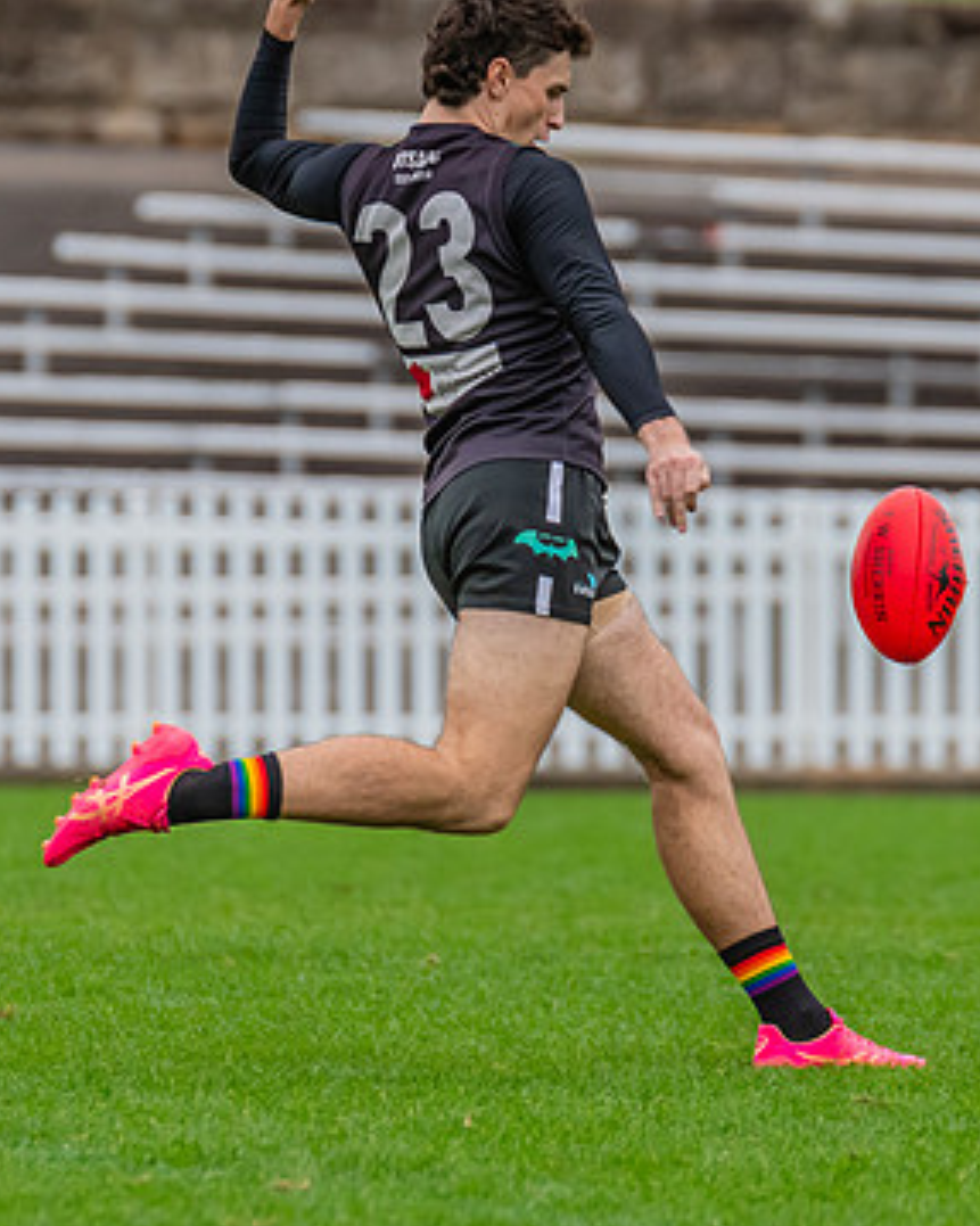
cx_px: 612
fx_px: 34240
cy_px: 485
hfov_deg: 1.6
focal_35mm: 944
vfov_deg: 2.1
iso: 800
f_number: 5.6
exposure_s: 1/1000
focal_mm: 360
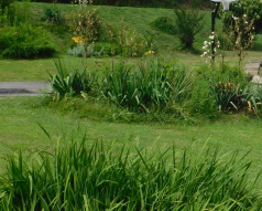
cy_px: -2
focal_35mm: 82
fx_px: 637
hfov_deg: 23.0
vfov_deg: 18.3
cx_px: 205
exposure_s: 1/1000
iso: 125
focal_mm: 5.3
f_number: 3.2
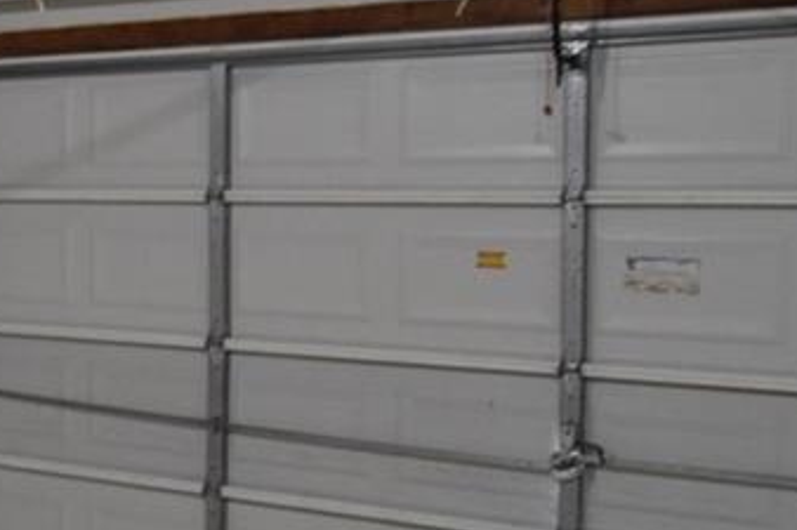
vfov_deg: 19.2
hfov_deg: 24.1
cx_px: -299
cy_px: 240
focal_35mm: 71
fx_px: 1571
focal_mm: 10
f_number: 3.5
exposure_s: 1/10
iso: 800
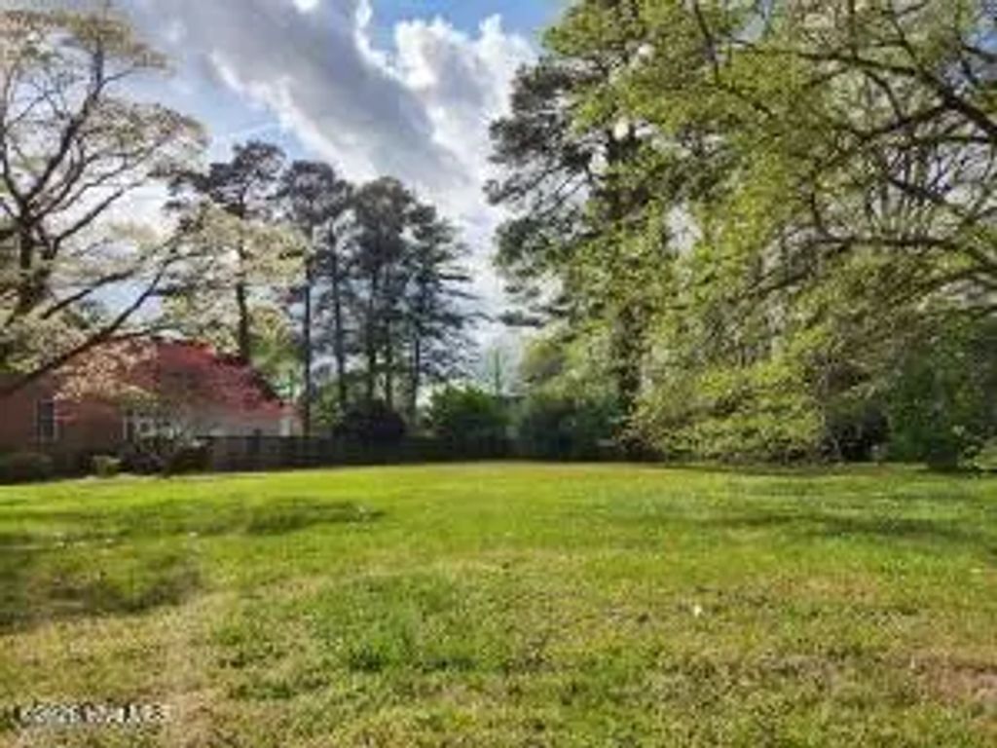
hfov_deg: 73.9
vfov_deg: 58.9
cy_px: 374
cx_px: 498
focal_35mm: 23
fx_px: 662
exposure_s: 1/3143
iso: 20
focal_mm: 5.4
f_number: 1.8
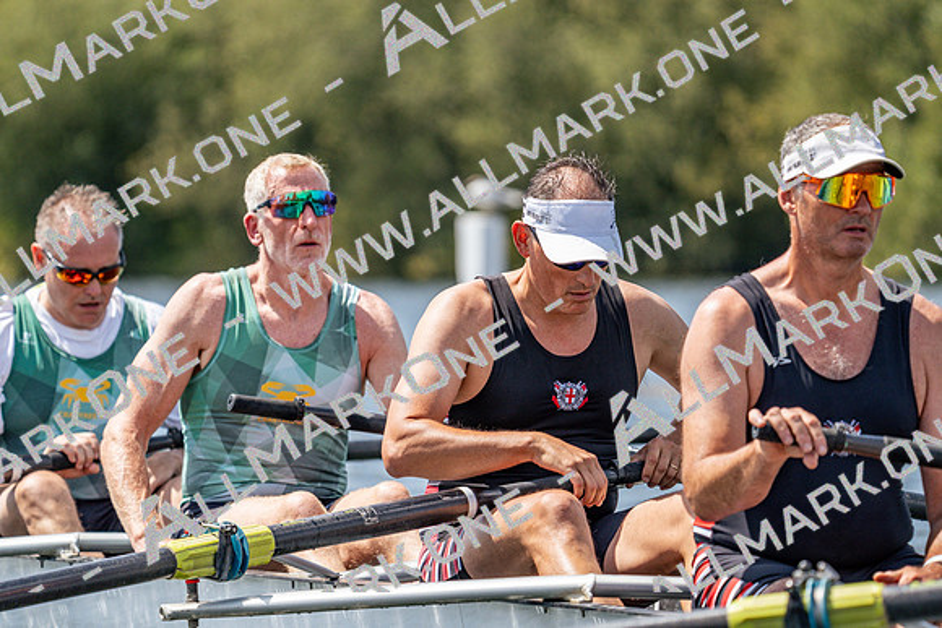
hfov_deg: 6.0
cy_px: 314
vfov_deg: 4.0
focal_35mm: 344
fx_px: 9003
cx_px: 471
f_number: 6.3
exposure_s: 1/2000
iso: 400
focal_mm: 344
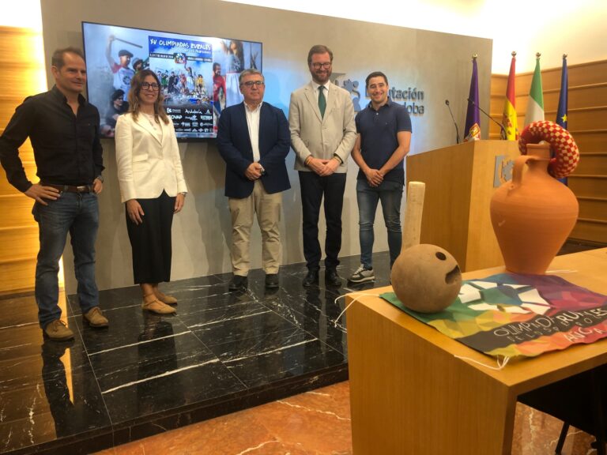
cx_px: 304
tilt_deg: -8.0
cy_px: 228
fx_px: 491
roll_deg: +1.7
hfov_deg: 63.4
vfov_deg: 49.7
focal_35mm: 28
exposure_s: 1/24
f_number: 1.8
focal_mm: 3.99
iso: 40
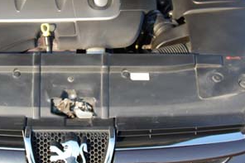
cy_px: 43
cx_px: 84
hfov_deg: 25.6
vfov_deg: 17.2
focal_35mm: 79
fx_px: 537
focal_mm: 26
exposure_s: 1/160
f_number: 6.3
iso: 200
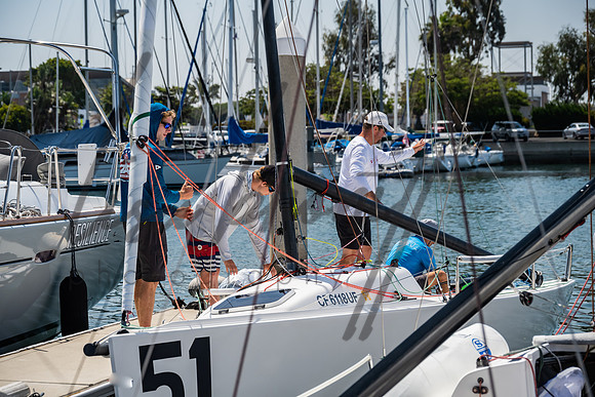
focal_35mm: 91
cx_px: 298
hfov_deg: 22.4
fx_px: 1504
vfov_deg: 15.0
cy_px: 198
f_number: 6.3
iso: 400
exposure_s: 1/800
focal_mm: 91
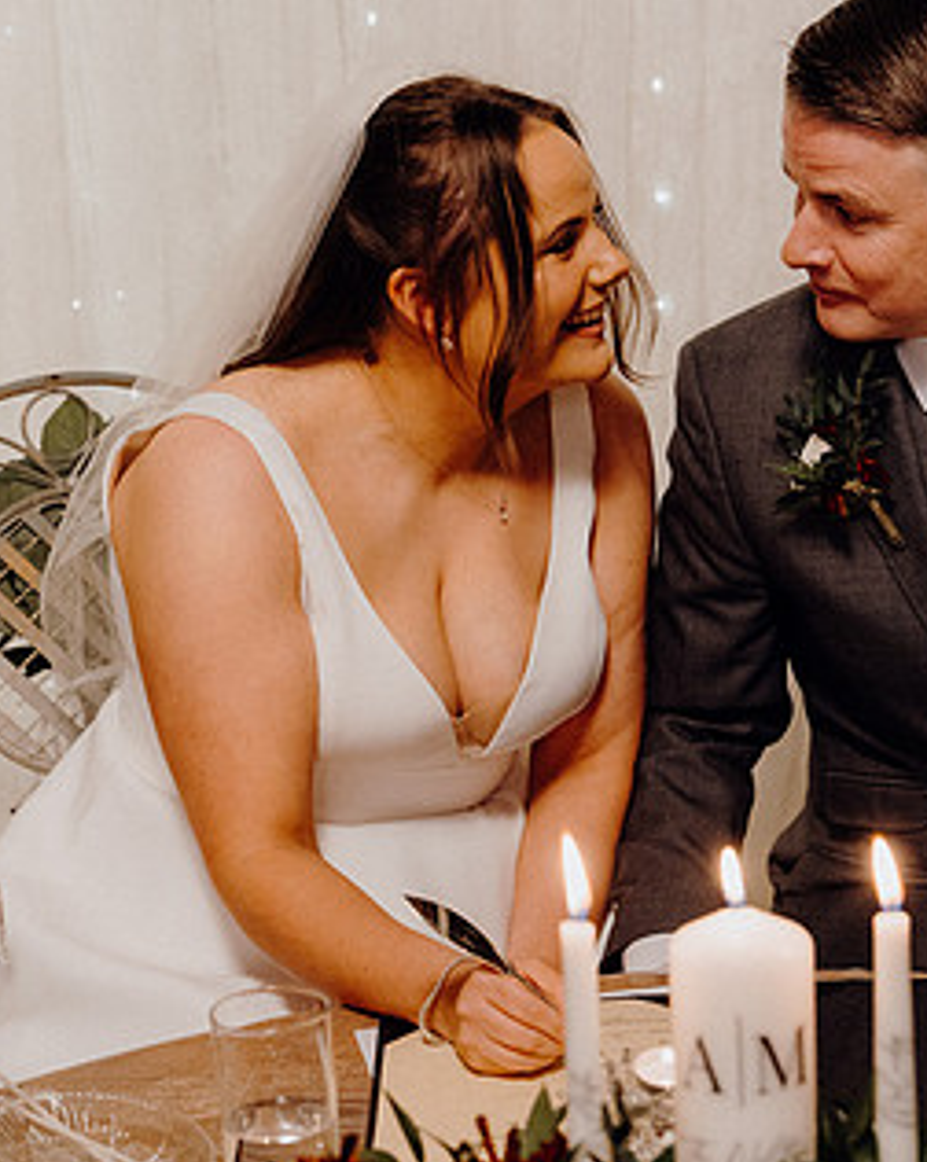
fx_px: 3024
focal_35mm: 88
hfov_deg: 17.4
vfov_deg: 21.8
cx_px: 636
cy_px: 590
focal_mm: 51
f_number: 3.5
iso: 3200
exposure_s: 1/160
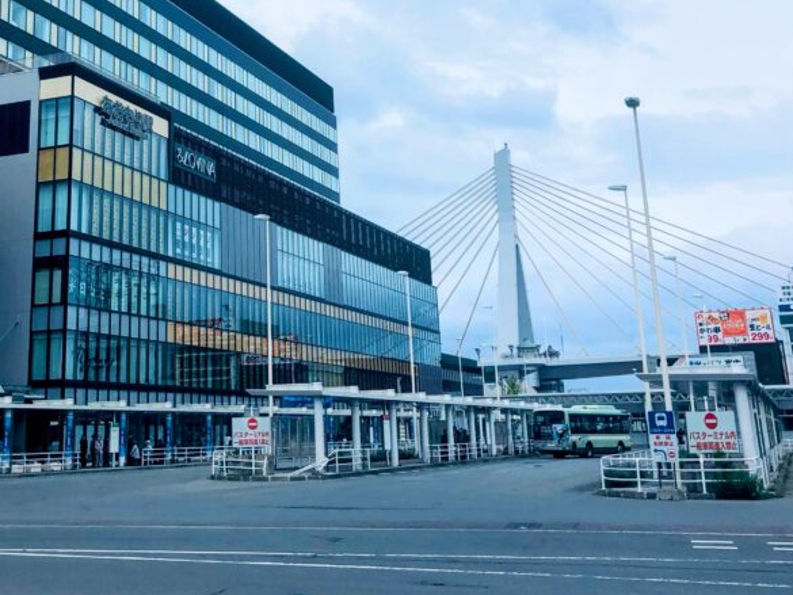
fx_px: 1123
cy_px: 99
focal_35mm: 49
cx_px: 239
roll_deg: +1.8
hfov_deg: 38.3
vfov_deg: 28.9
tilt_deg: +16.8
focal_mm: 4
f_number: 1.8
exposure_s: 1/3690
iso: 25
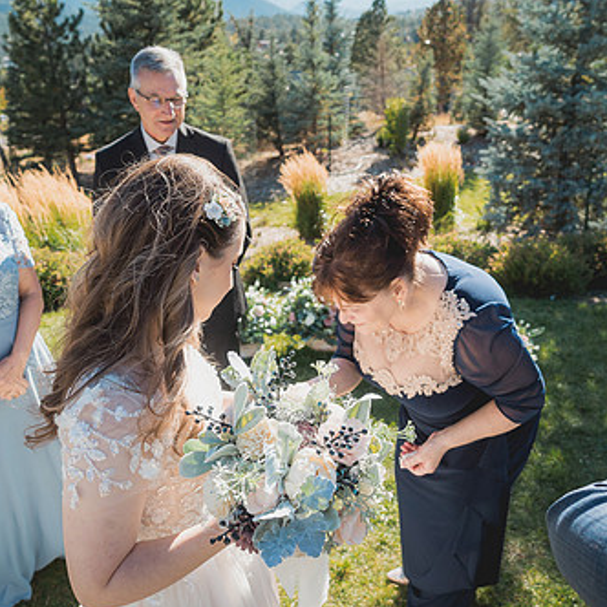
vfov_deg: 57.3
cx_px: 291
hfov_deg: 57.3
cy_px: 310
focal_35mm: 28
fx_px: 555
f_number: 3.2
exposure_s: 1/1000
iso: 200
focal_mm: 18
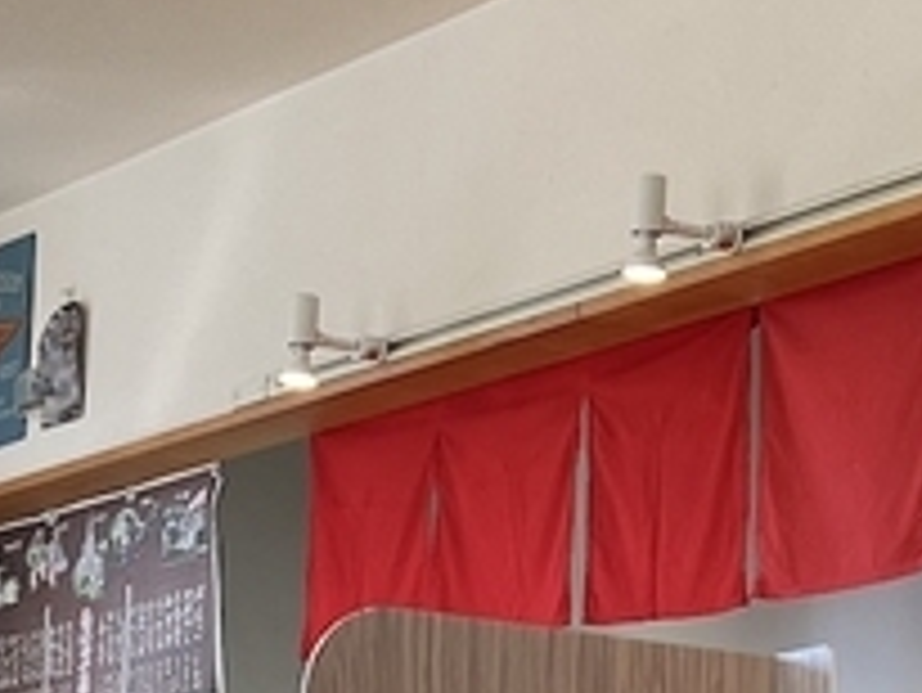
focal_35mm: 152
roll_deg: -2.6
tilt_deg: +6.7
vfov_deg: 9.7
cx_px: 364
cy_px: 657
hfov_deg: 13.0
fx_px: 4051
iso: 40
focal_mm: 5.7
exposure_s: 1/271
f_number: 1.5
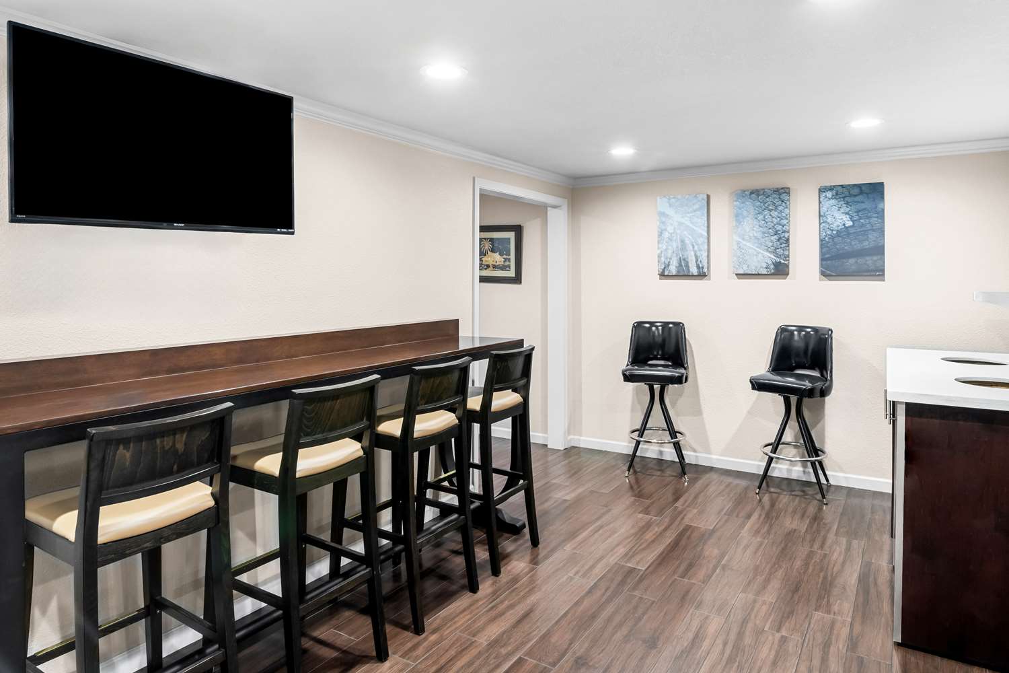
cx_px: 504
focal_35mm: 16
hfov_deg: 96.7
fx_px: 448
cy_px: 336
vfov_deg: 73.7
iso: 250
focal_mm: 16
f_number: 10
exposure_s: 2.5
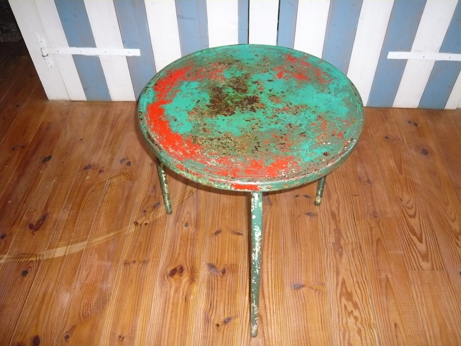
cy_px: 173
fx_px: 400
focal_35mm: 30
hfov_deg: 60.0
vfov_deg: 46.8
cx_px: 230
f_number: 2.9
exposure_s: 1/30
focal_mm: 4.9
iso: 400
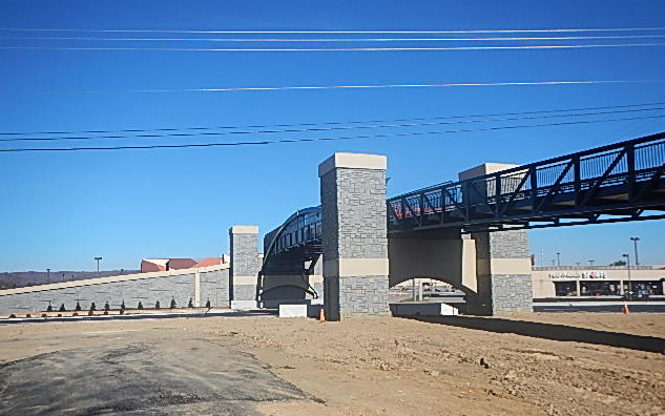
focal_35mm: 30
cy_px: 238
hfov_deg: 62.9
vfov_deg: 41.8
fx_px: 544
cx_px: 335
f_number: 3.9
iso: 125
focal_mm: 5
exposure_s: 1/1250
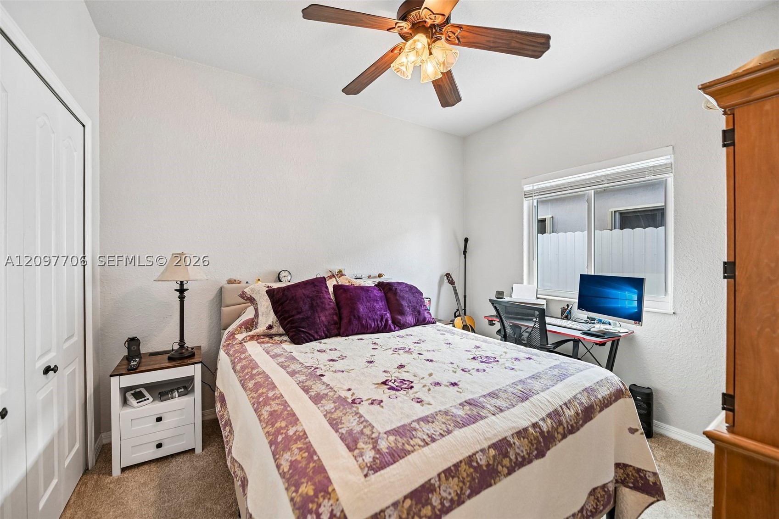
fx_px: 303
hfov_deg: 104.3
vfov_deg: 81.2
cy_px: 260
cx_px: 390
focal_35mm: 14
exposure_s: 1/50
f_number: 3.5
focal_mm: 14
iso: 100
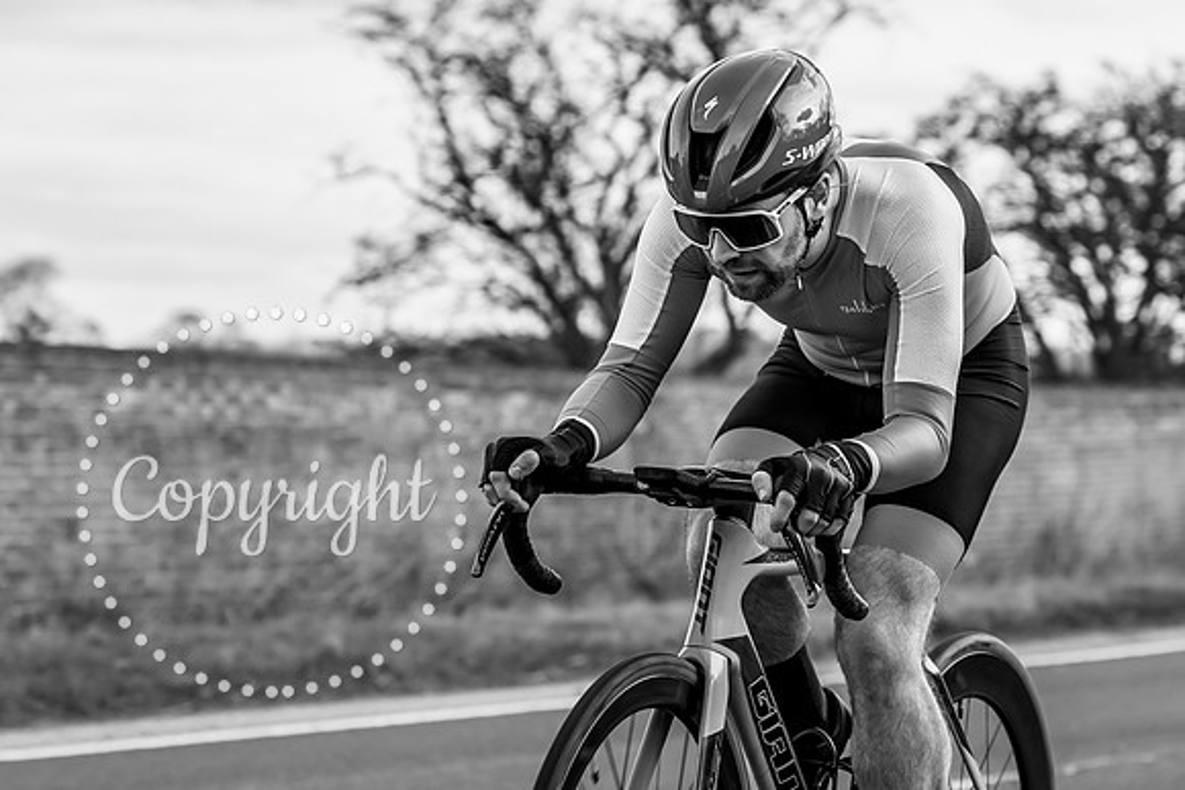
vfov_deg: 9.3
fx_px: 4844
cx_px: 835
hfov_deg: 13.9
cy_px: 313
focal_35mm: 147
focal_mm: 79
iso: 125
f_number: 4
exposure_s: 1/800
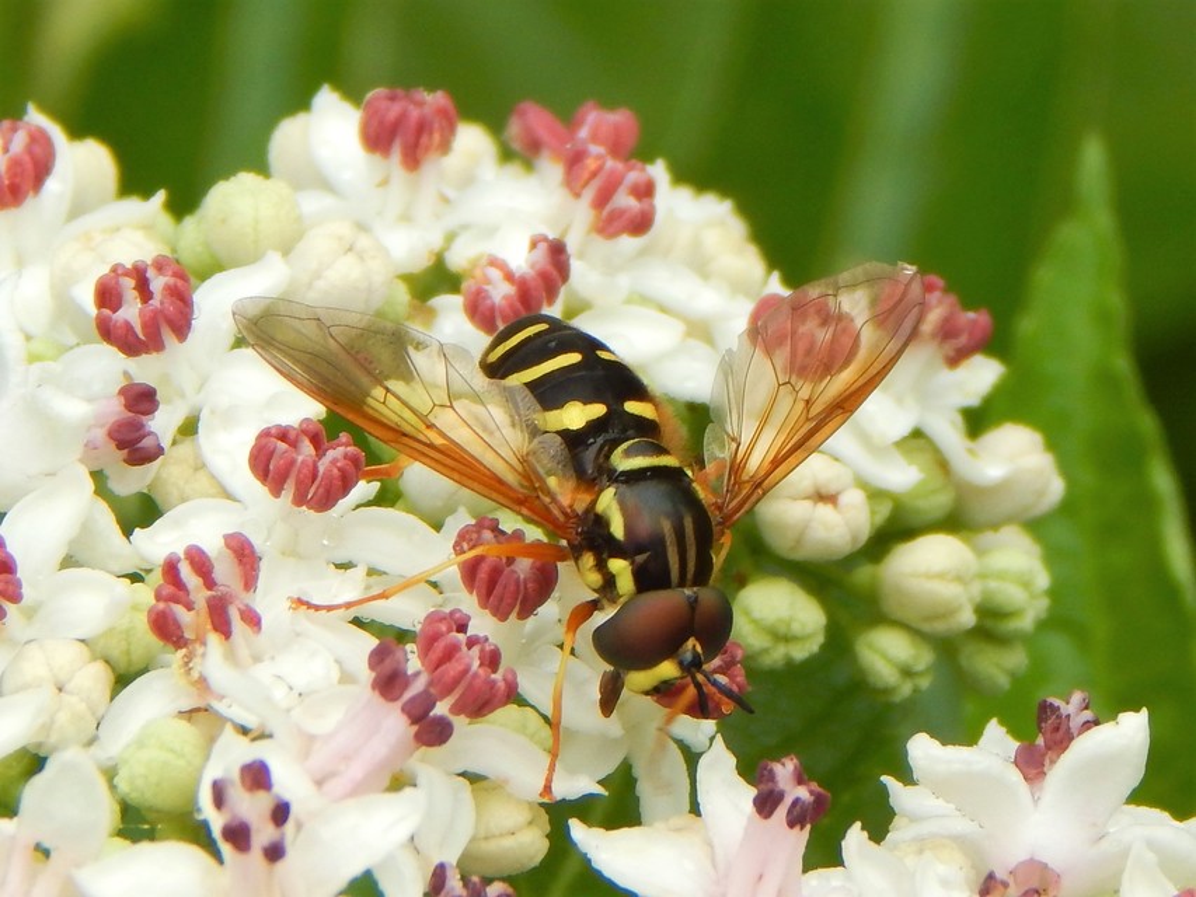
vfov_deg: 7.2
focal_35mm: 207
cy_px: 448
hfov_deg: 9.6
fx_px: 7153
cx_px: 598
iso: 125
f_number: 5.4
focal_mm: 37.1
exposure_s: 1/160
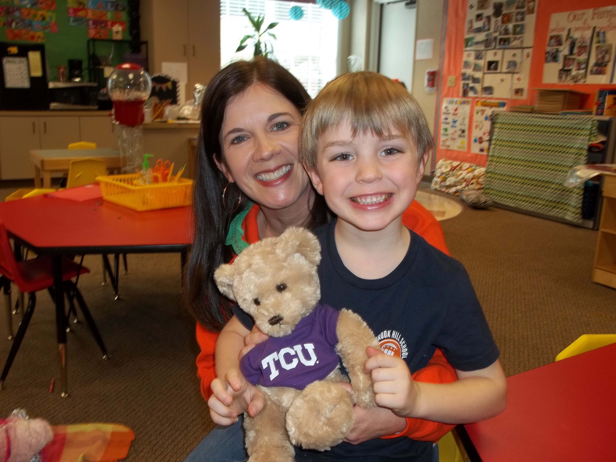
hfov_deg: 55.4
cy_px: 231
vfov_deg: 42.9
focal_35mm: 33
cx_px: 308
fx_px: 587
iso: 64
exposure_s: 1/30
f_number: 3.3
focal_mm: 5.9
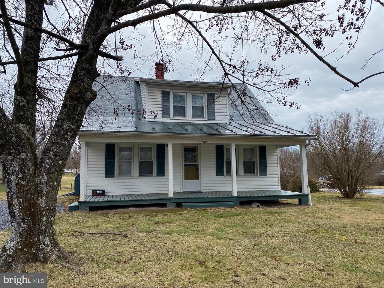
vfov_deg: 53.1
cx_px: 192
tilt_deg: +4.2
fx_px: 288
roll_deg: +1.9
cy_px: 144
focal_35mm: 26
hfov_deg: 67.3
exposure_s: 1/1063
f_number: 1.8
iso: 32
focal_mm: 4.25
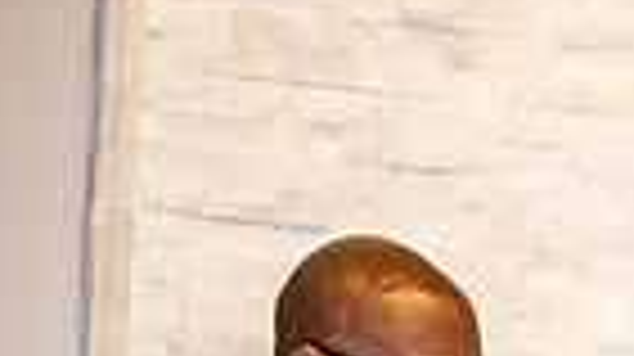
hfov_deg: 4.7
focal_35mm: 454
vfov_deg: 2.7
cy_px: 593
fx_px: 7625
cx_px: 1255
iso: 100
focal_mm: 105
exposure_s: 1/100
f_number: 1.6
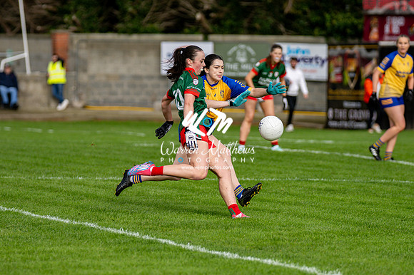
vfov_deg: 5.4
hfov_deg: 8.1
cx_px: 207
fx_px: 2931
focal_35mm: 255
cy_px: 138
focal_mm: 170
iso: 220
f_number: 2.8
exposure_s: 1/3200
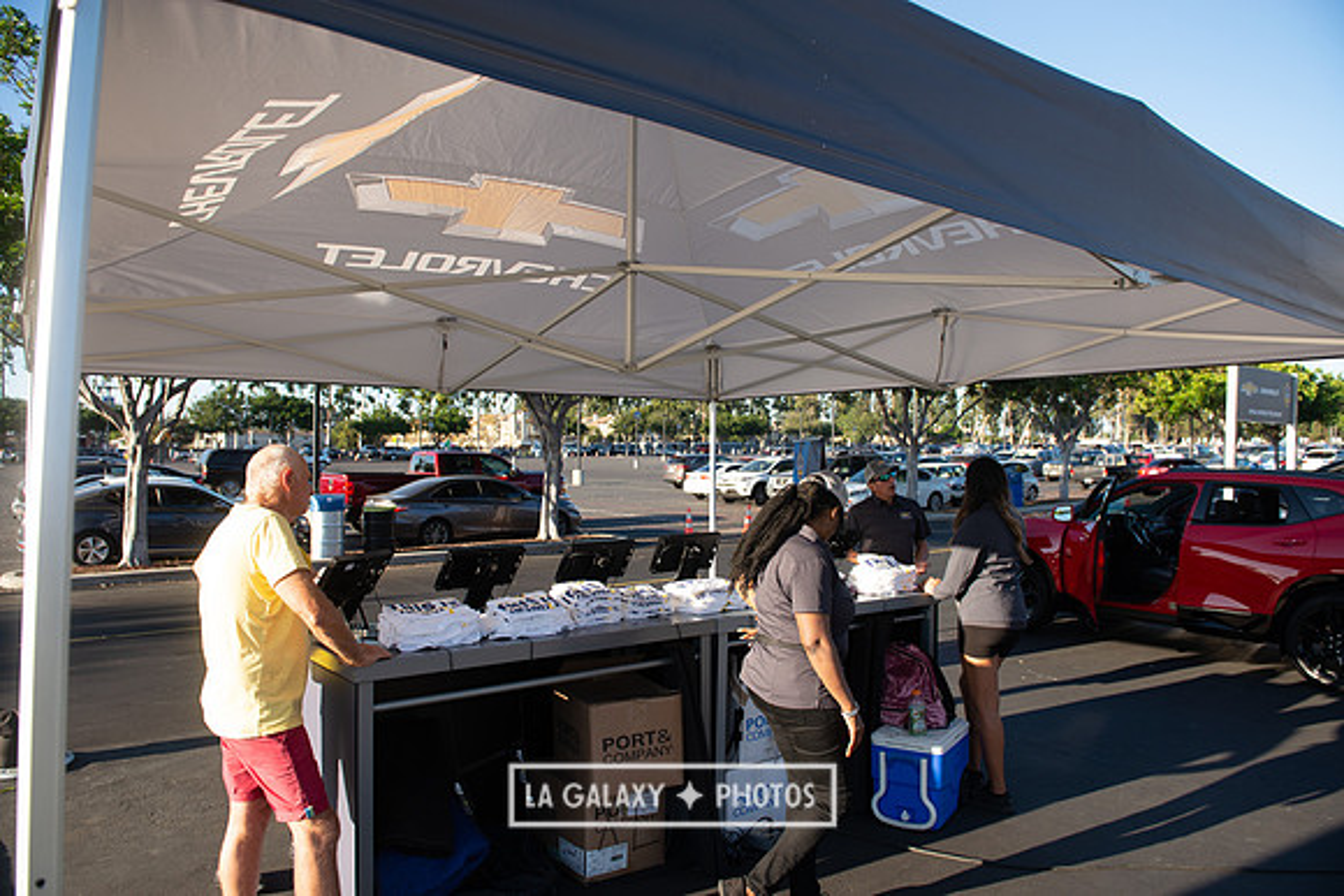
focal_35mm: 24
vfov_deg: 53.2
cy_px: 448
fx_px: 896
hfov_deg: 73.7
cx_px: 672
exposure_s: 1/640
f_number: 4.5
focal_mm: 24
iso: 220
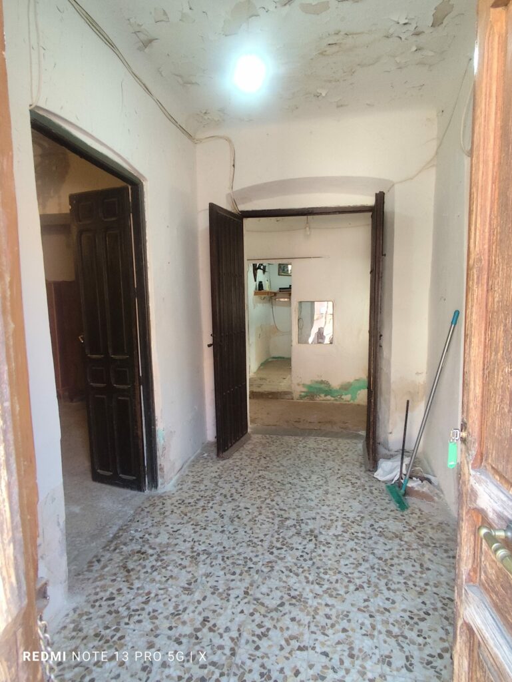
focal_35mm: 19
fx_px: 374
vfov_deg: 84.6
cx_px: 256
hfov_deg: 68.7
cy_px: 341
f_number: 2.2
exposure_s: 1/50
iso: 200
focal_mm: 1.65
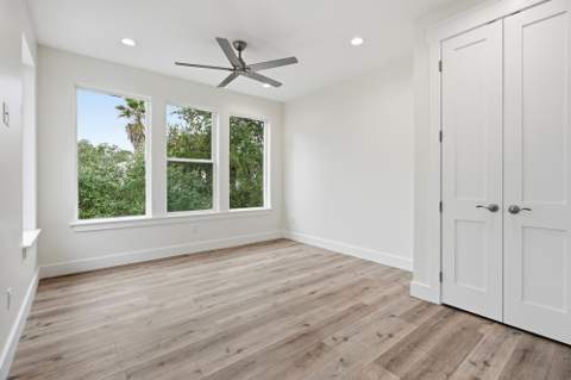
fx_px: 254
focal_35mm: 16
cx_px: 286
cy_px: 190
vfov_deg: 73.6
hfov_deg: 96.8
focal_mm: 16
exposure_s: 1/1600
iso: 1250
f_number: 8
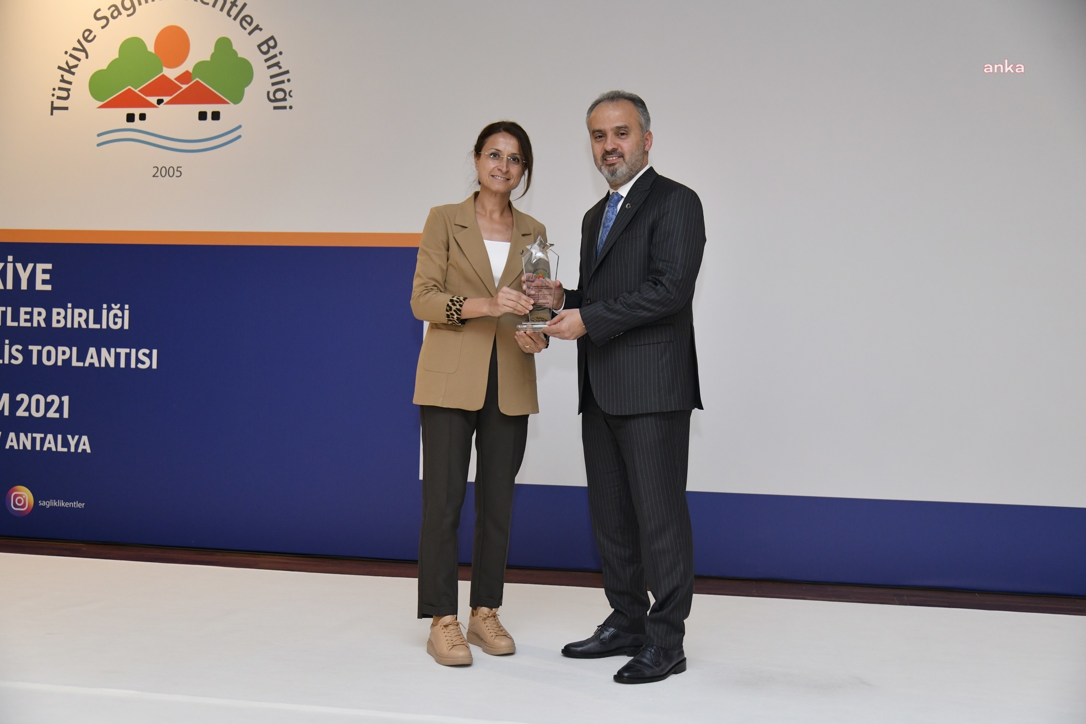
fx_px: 1327
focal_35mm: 44
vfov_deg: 30.5
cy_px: 362
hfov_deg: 44.5
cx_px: 543
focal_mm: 44
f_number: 4
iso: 1250
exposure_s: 1/160
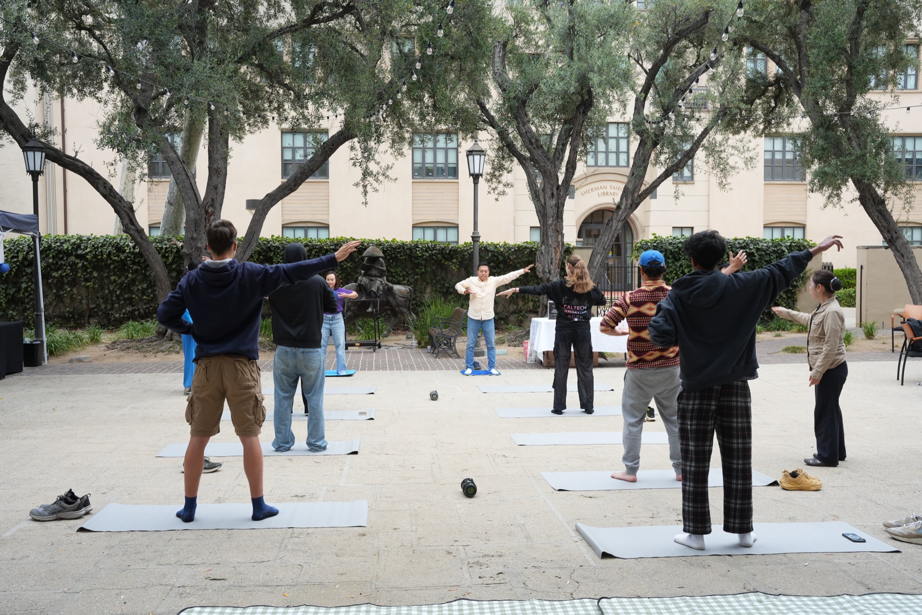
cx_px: 461
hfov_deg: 53.1
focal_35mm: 36
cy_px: 308
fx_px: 922
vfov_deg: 36.9
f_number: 8
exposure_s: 1/50
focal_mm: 36
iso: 640
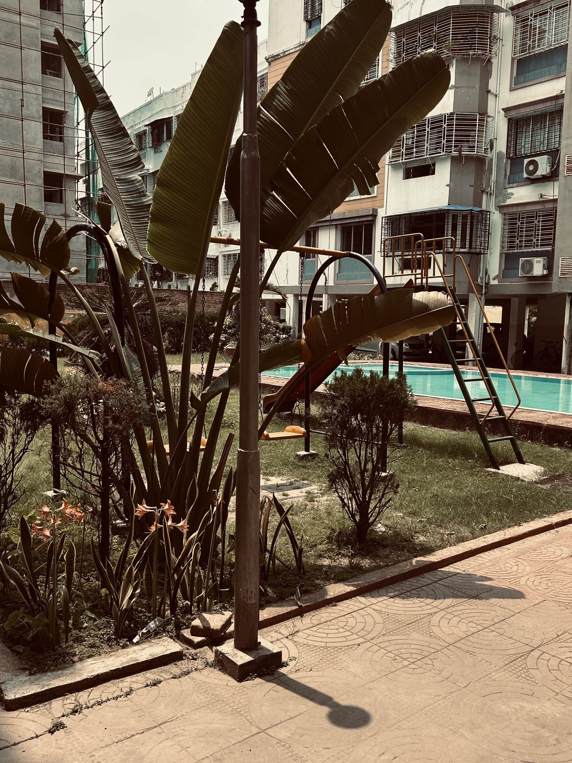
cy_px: 395
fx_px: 705
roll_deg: -2.7
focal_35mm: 32
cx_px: 330
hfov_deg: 44.0
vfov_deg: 56.8
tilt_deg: -5.6
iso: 50
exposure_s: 1/2083
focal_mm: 5.7
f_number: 1.5
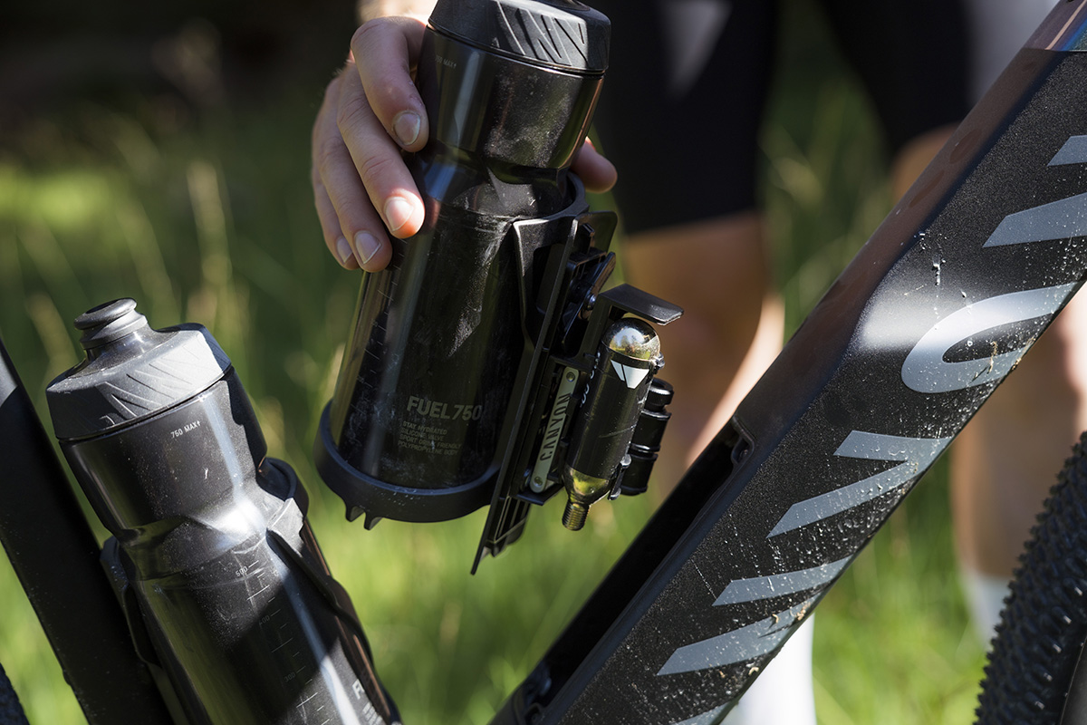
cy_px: 362
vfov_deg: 28.1
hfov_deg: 41.1
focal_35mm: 48
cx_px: 544
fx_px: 1449
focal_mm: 48
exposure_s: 1/500
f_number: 3.2
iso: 100
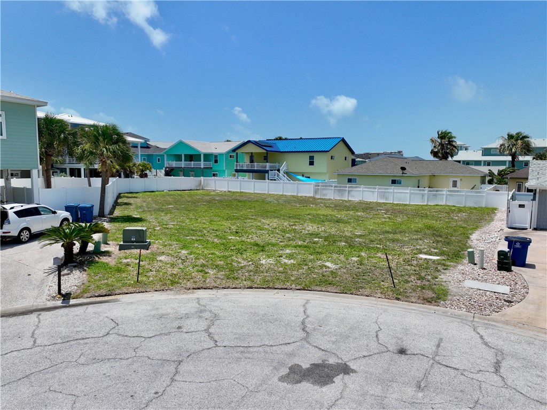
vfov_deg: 56.8
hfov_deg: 71.6
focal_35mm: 24
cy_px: 205
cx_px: 274
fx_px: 379
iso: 100
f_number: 2.8
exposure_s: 1/2500
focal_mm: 12.29
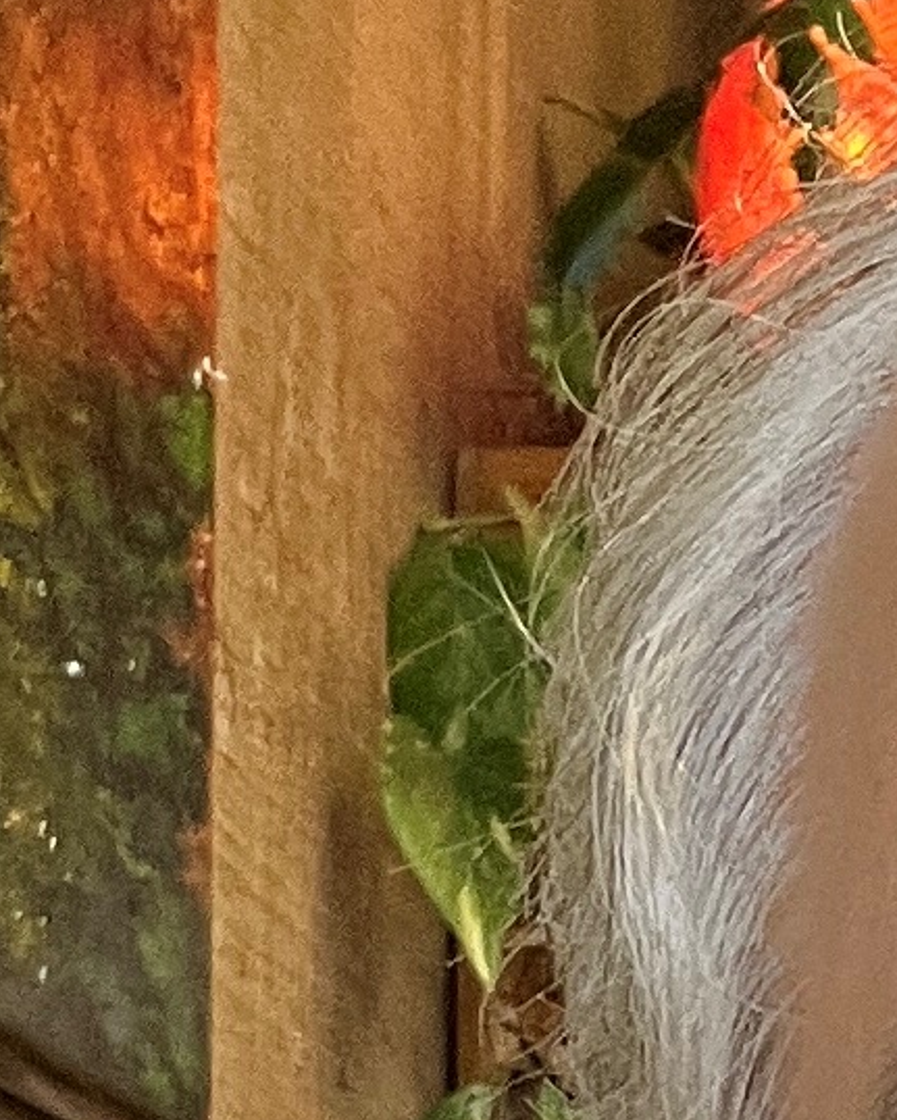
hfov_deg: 8.7
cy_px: 1959
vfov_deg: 10.8
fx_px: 5570
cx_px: 1856
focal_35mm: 168
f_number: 2.2
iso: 125
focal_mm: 2.71
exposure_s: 1/60
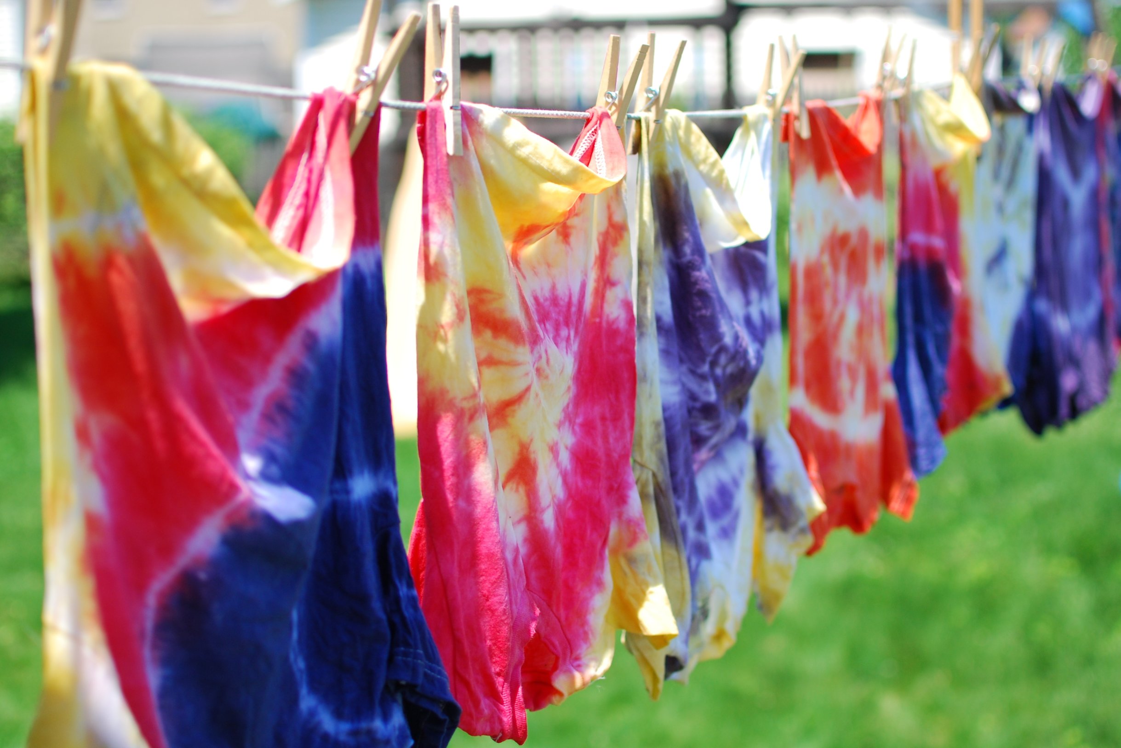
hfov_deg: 37.8
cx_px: 560
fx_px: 1635
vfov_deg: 25.8
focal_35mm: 52
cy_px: 374
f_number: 2
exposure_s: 1/3200
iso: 200
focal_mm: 35
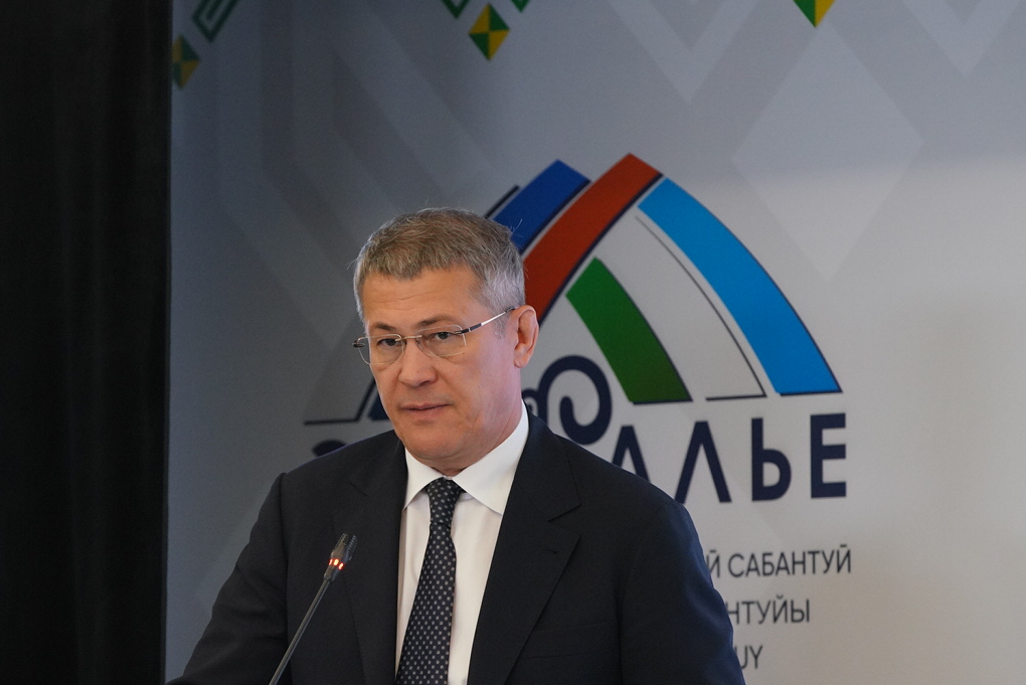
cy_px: 451
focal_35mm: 317
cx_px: 425
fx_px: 9038
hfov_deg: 6.5
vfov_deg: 4.3
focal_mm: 200
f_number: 5.6
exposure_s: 1/200
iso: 3200
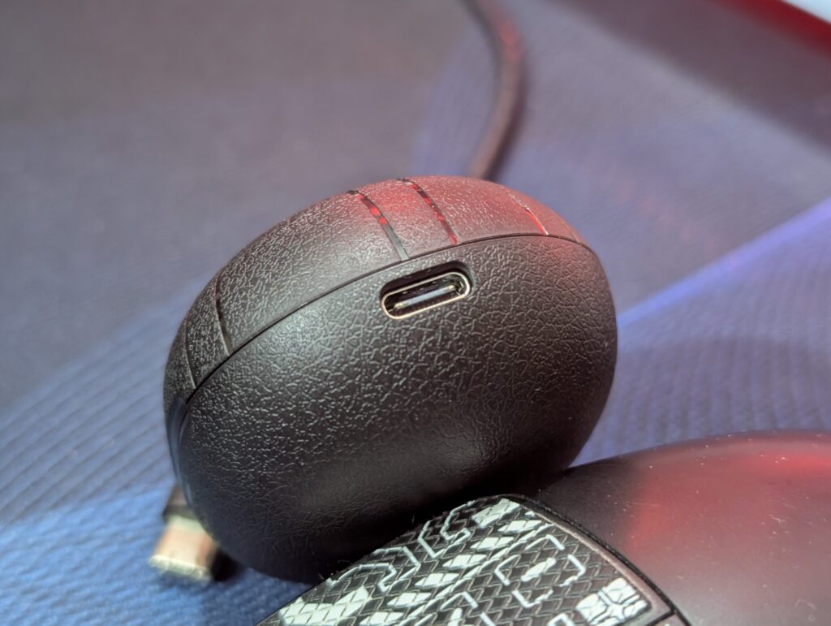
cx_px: 416
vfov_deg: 29.7
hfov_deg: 38.9
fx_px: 1178
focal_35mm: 49
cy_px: 313
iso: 433
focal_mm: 6.9
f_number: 1.68
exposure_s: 1/29.1
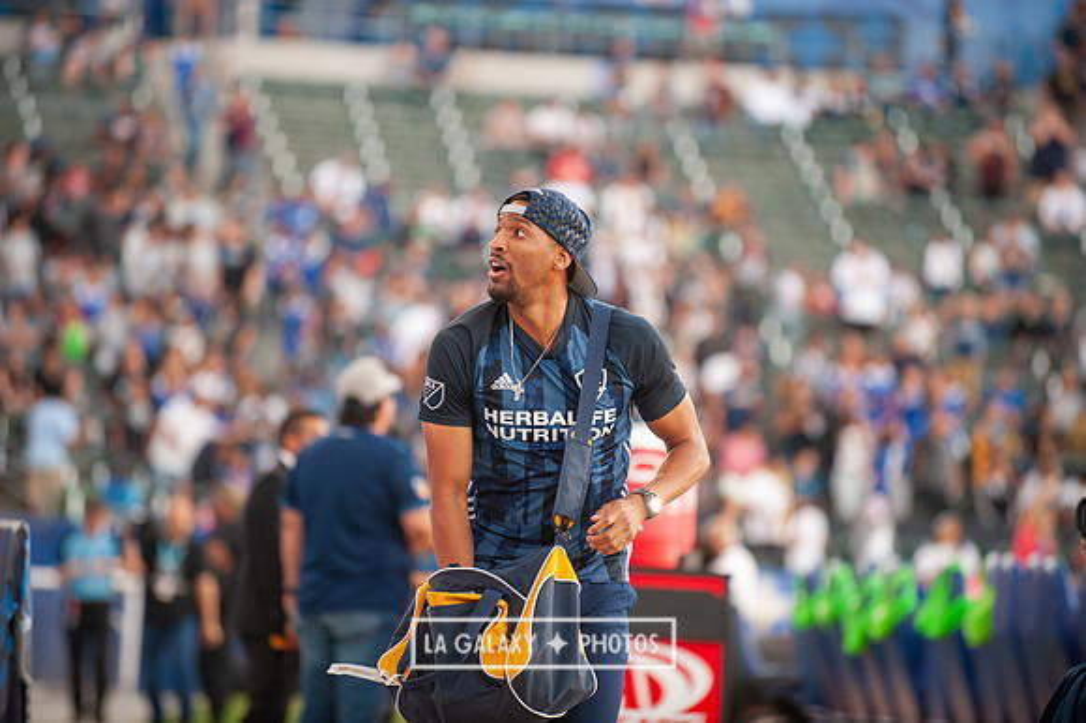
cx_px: 543
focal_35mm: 200
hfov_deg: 10.3
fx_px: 6030
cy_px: 362
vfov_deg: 6.9
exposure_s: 1/320
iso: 1250
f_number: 2.8
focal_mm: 200
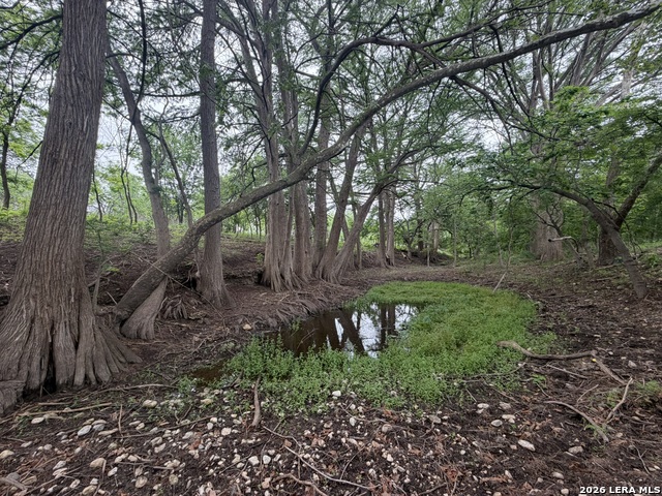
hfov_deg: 102.1
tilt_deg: +1.2
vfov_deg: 85.7
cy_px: 248
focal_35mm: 14
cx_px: 331
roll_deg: +0.9
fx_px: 268
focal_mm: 2.22
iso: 50
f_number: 2.2
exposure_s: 1/137
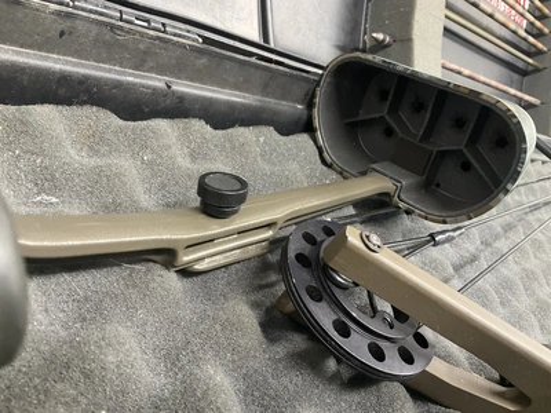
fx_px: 462
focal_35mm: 29
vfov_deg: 48.2
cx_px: 276
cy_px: 206
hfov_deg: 61.7
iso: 160
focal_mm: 3
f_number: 1.8
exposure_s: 1/60
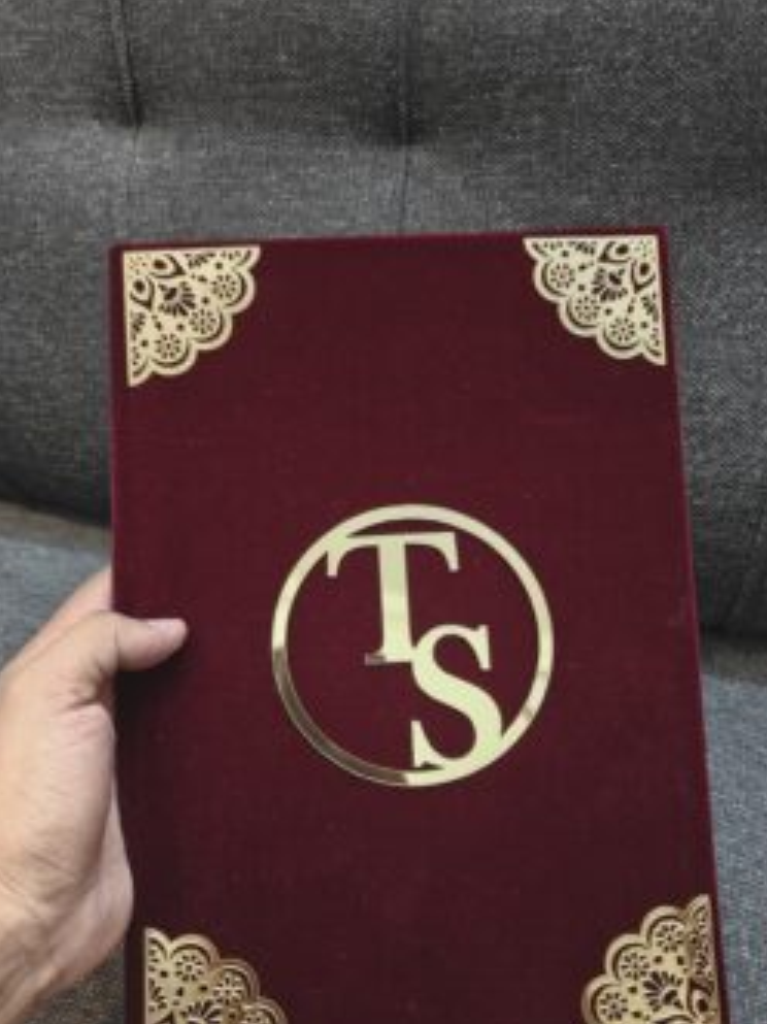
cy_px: 597
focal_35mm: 29
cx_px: 390
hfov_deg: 48.2
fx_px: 857
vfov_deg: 61.3
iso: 1600
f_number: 1.8
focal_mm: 5.59
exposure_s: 1/20
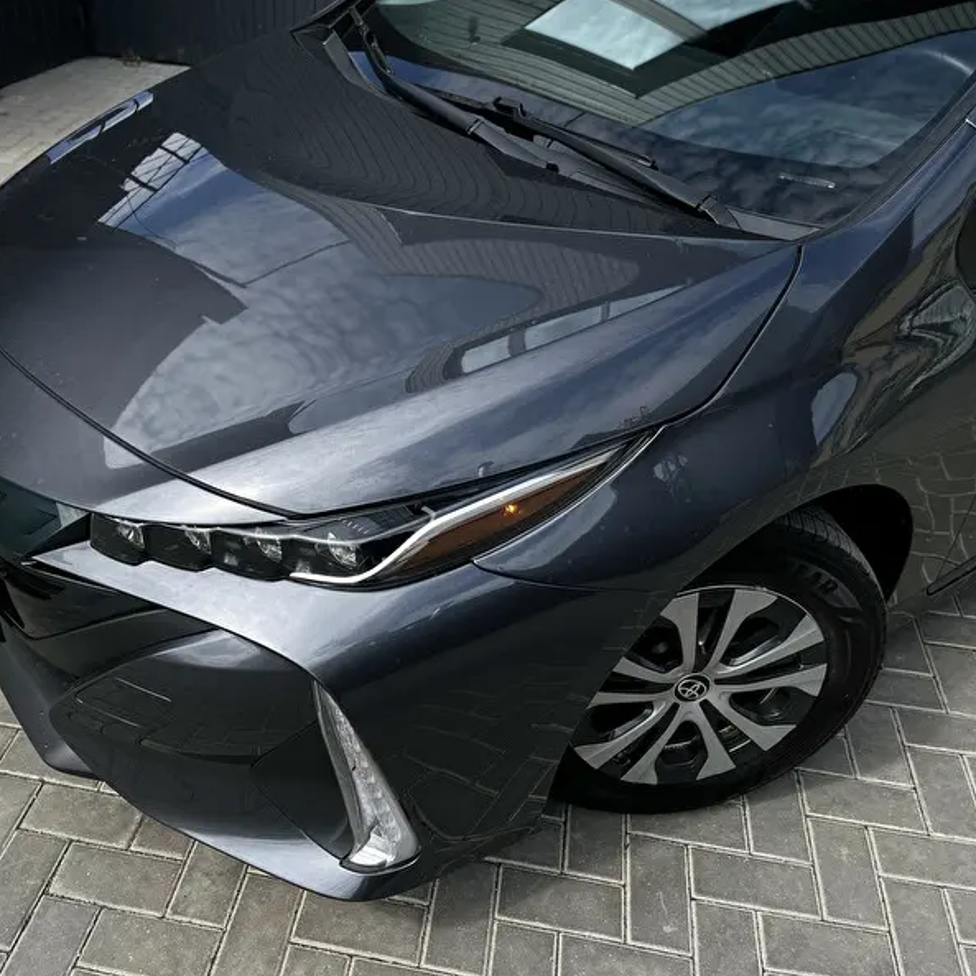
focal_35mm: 31
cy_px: 490
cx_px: 382
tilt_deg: -34.9
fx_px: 989
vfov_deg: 52.5
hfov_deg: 52.1
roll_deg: -2.3
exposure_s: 1/4651
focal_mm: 5.1
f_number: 1.6
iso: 50
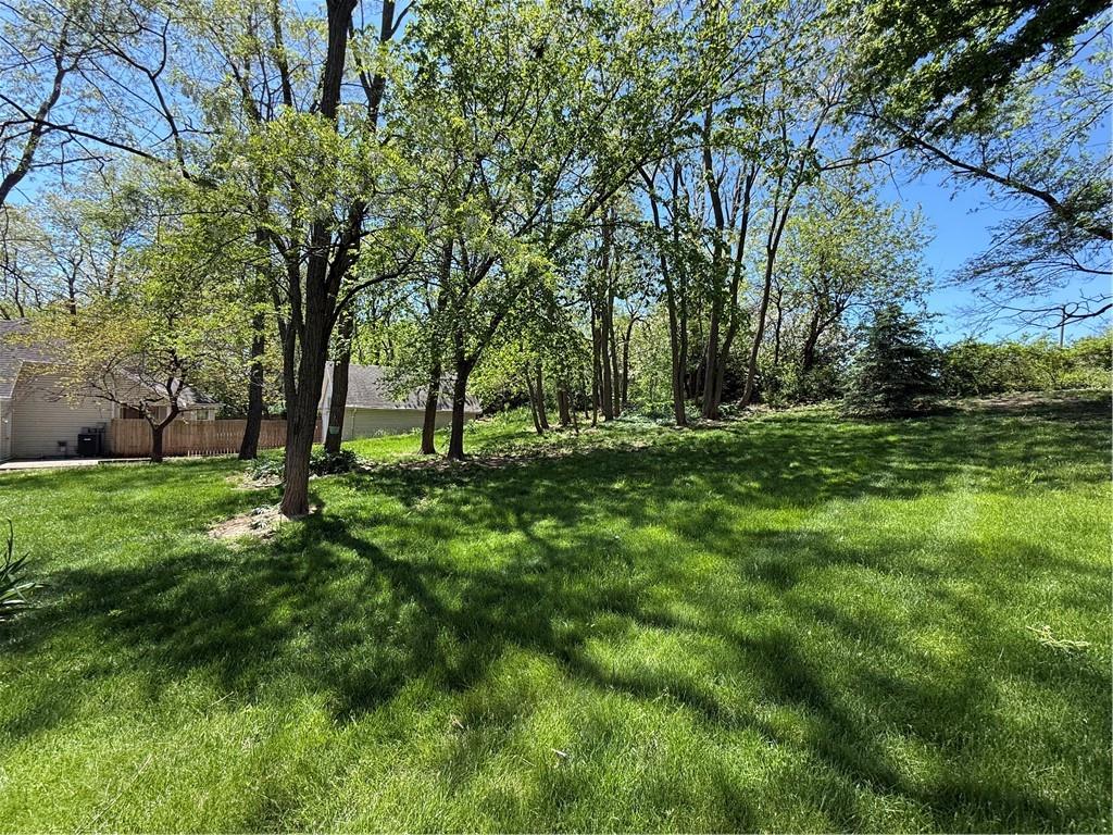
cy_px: 418
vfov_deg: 85.7
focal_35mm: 14
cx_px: 556
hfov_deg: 102.1
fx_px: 450
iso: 50
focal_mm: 2.22
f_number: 2.2
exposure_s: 1/379
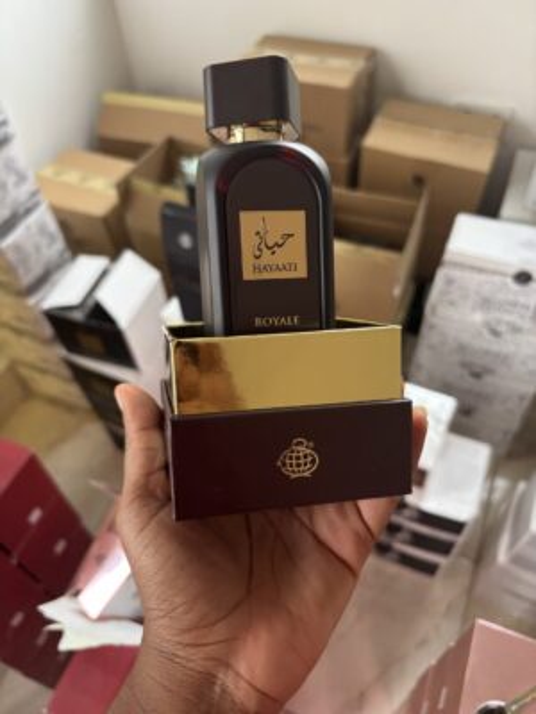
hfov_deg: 53.1
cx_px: 268
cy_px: 357
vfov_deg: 67.3
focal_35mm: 26
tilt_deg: -52.8
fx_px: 537
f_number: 1.6
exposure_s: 1/60
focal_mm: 5.96
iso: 160
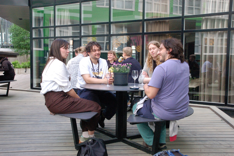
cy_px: 78
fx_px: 253
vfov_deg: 34.2
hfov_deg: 49.6
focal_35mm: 39
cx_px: 117
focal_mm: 26
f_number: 13
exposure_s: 1/125
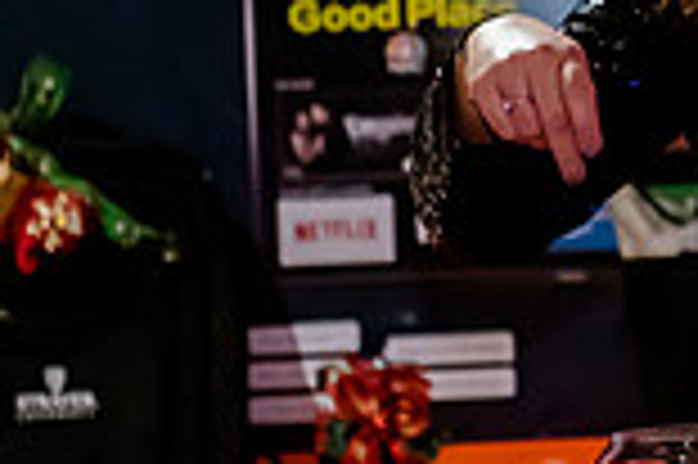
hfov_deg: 7.7
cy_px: -126
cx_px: 1015
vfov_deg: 5.2
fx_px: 5113
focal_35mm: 264
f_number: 2.8
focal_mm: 66
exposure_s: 1/160
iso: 5000
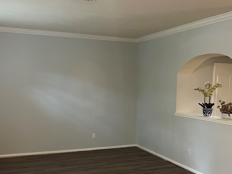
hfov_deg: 41.0
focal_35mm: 46
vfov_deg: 30.9
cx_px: 141
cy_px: 134
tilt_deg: -10.3
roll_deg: -1.1
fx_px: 308
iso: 200
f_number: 1.5
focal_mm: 5.7
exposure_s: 1/60
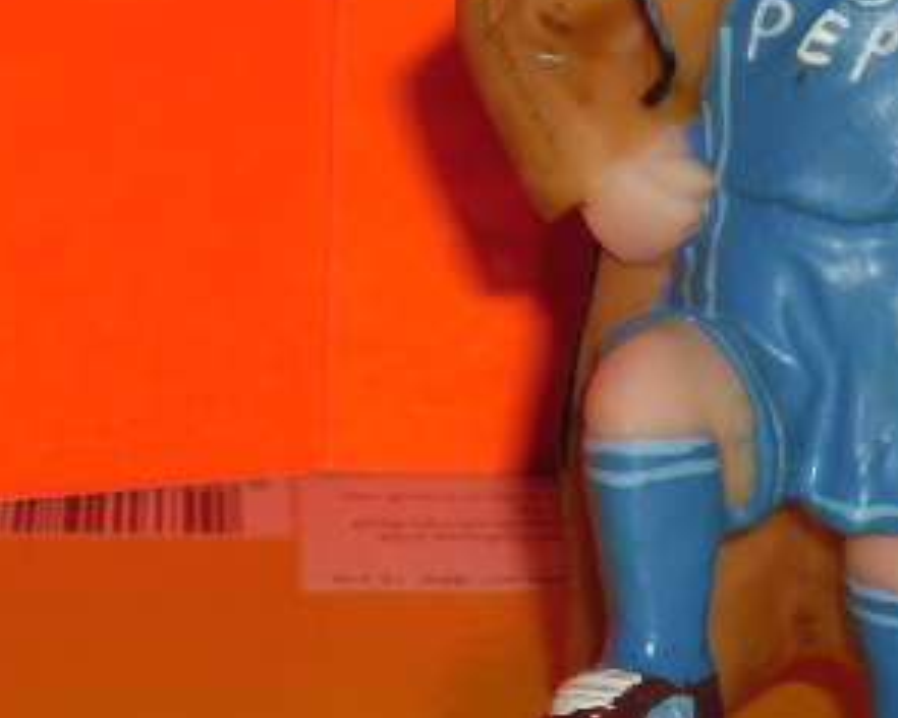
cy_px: 3
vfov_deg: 8.7
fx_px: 4703
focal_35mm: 177
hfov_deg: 10.8
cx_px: 846
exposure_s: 1/60
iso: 80
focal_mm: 9.3
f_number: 5
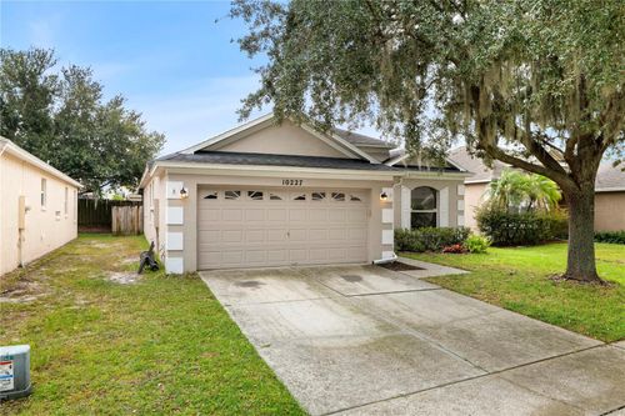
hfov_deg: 69.4
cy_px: 208
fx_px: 451
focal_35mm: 26
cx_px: 312
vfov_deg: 49.5
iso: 400
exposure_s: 1/80
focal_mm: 26
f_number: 10
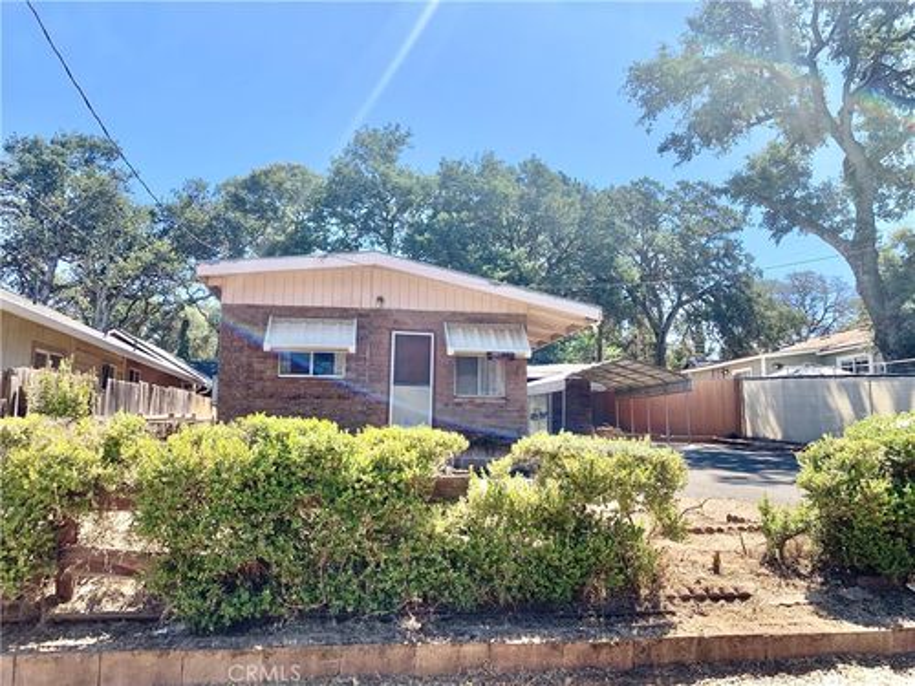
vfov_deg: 53.1
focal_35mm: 26
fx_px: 687
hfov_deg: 67.3
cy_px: 343
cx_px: 458
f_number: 1.8
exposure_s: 1/1065
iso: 25
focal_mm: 4.25
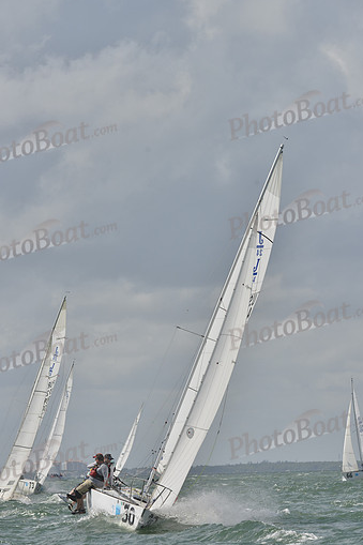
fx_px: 3451
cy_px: 283
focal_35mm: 228
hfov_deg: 6.0
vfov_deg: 9.0
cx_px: 173
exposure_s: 1/1250
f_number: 9
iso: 280
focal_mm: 200
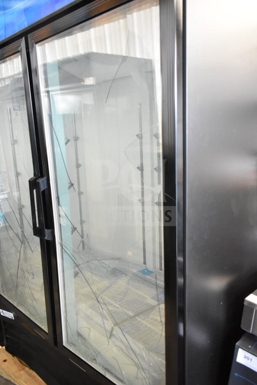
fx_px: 289
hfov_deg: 48.0
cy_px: 192
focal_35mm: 27
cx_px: 128
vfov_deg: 67.4
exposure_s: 1/30
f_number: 3.5
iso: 4500
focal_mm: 18
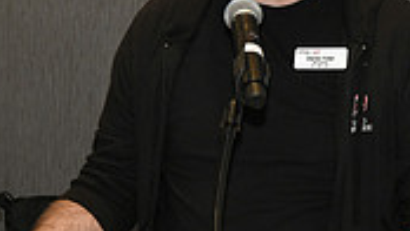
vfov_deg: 5.1
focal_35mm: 238
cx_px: 271
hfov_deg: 9.1
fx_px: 2588
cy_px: 128
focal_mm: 68
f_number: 8
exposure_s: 1/60
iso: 1600
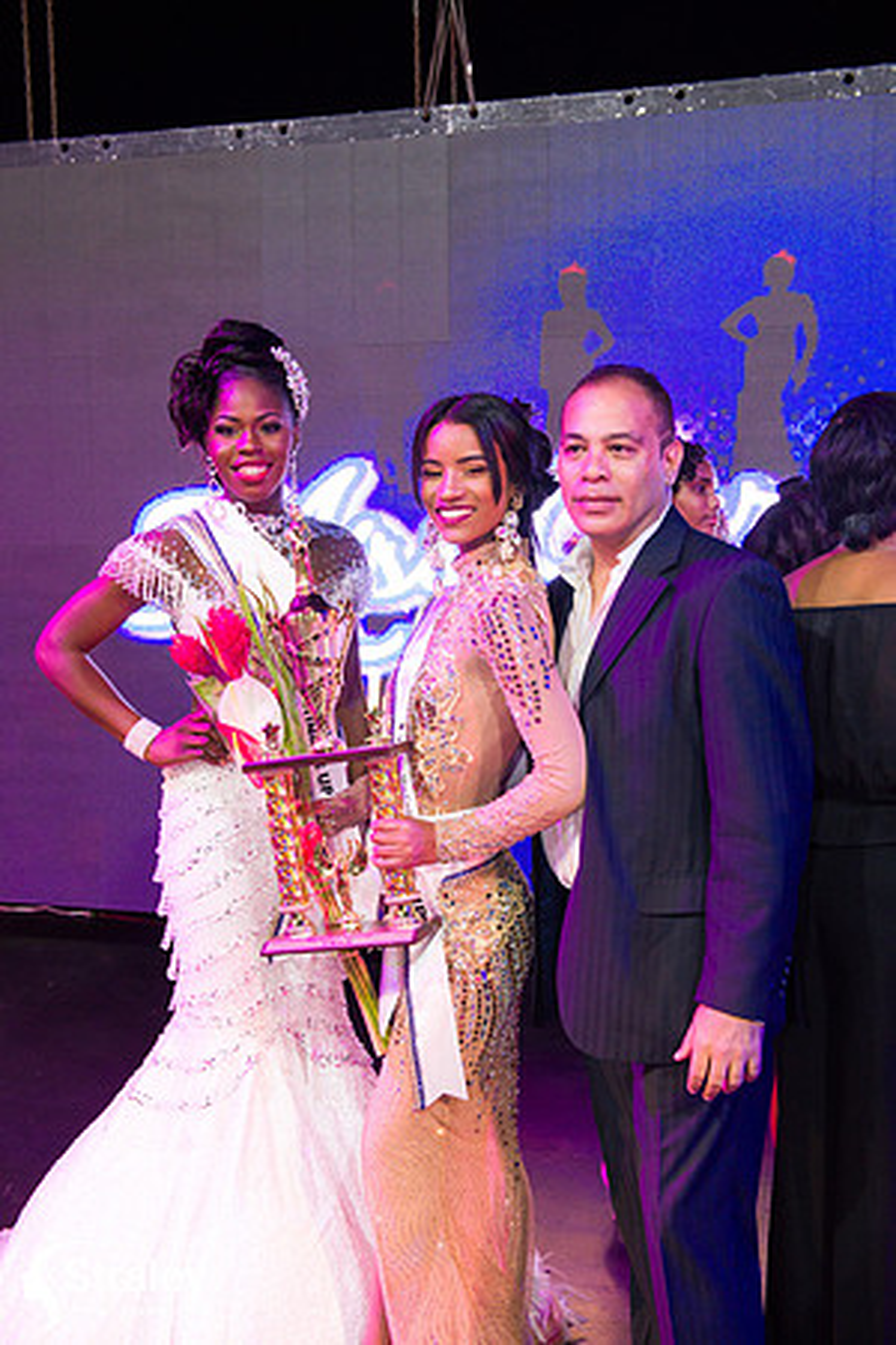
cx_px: 448
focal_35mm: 38
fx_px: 1419
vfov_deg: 50.7
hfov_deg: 35.1
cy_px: 672
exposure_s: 1/160
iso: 4000
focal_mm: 38
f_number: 5
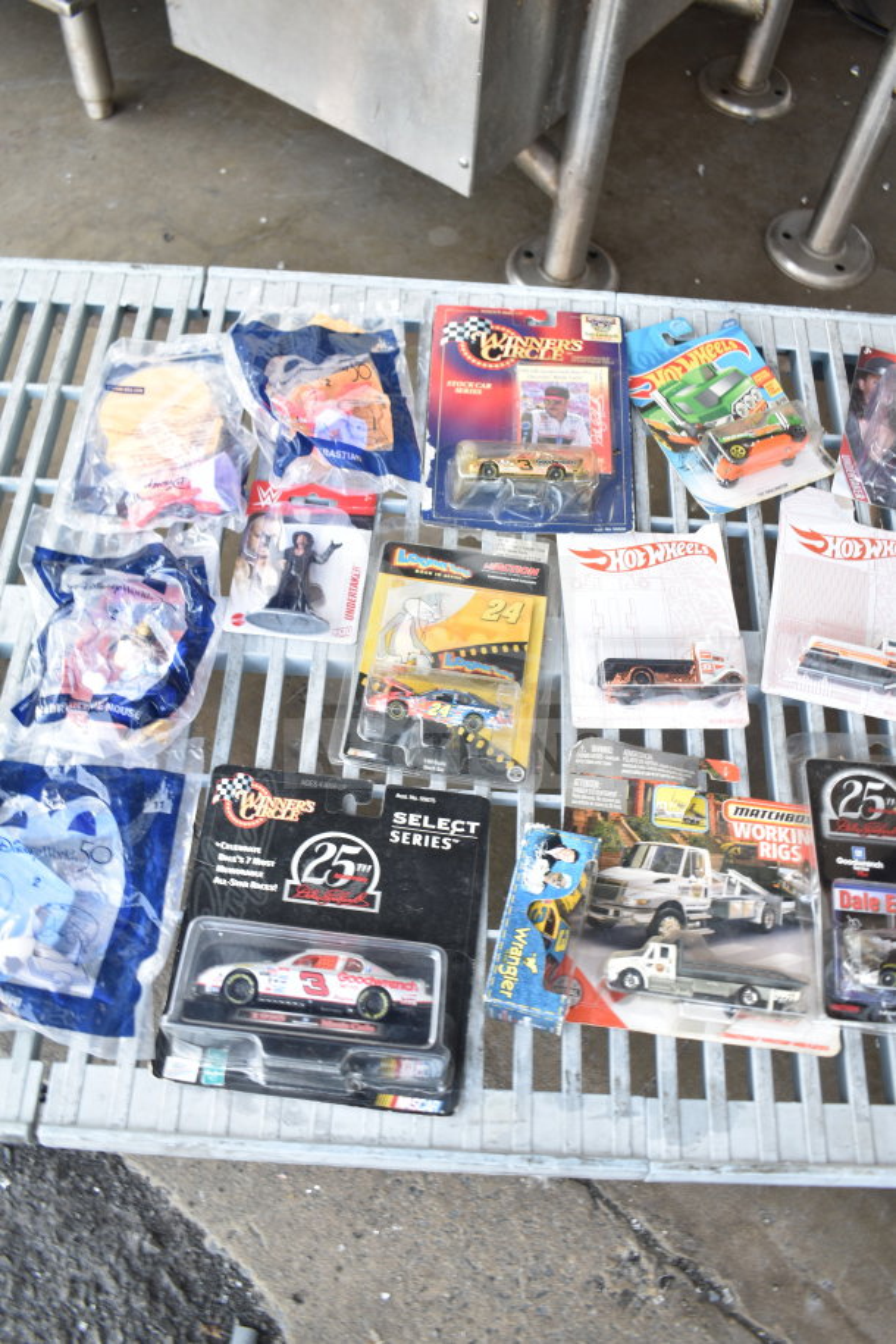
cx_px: 448
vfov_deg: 61.9
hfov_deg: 43.6
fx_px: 1120
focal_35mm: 30
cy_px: 672
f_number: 3.8
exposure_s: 1/30
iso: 200
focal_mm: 20
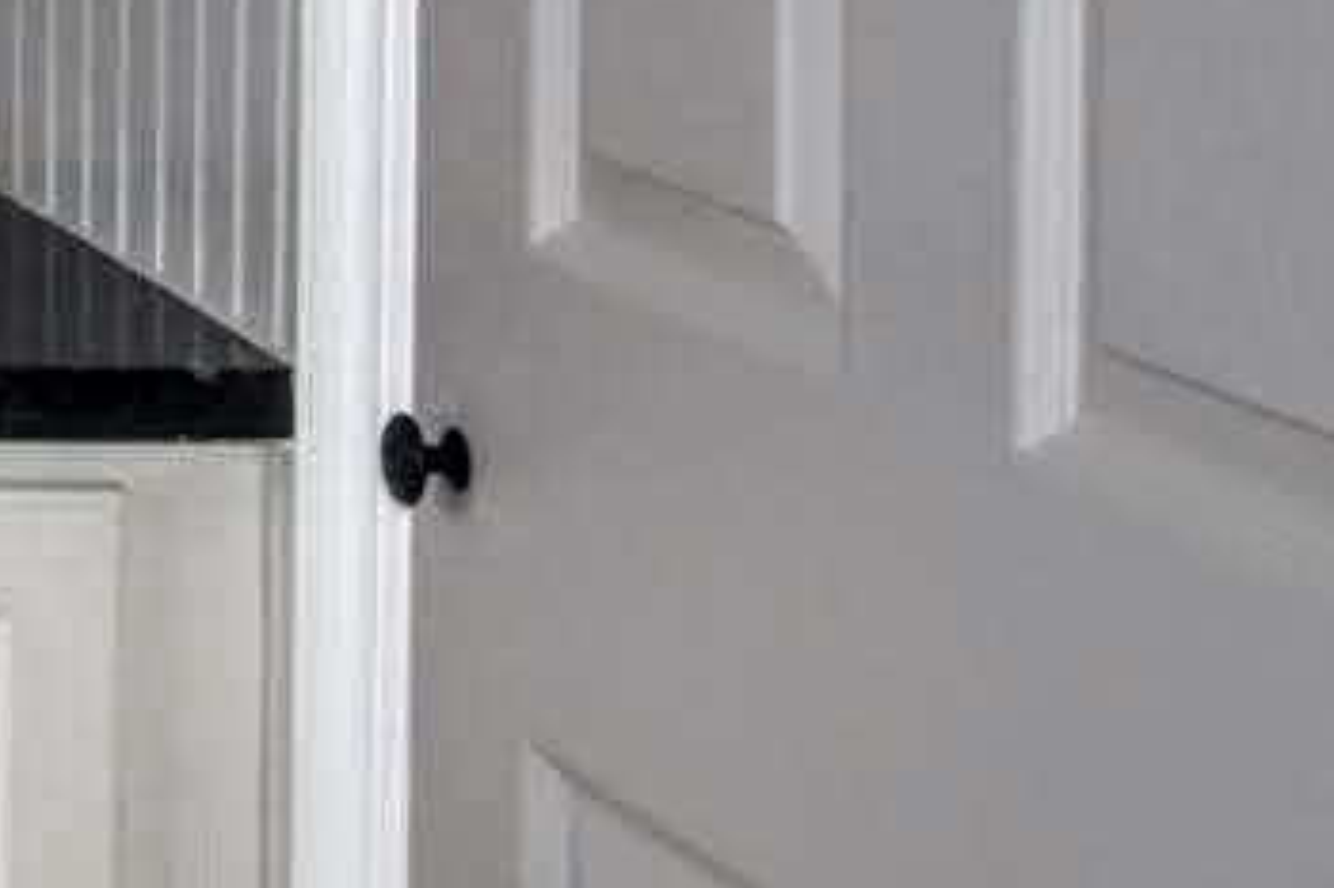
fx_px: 5148
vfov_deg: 9.4
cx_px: -1749
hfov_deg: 12.2
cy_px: -648
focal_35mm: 139
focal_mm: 20
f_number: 5.6
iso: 500
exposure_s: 1/125
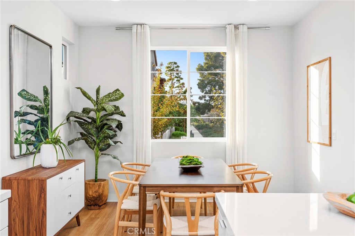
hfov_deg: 54.5
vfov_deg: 37.8
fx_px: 345
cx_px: 178
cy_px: 118
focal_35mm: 35
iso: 200
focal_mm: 35
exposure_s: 1/20
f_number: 9
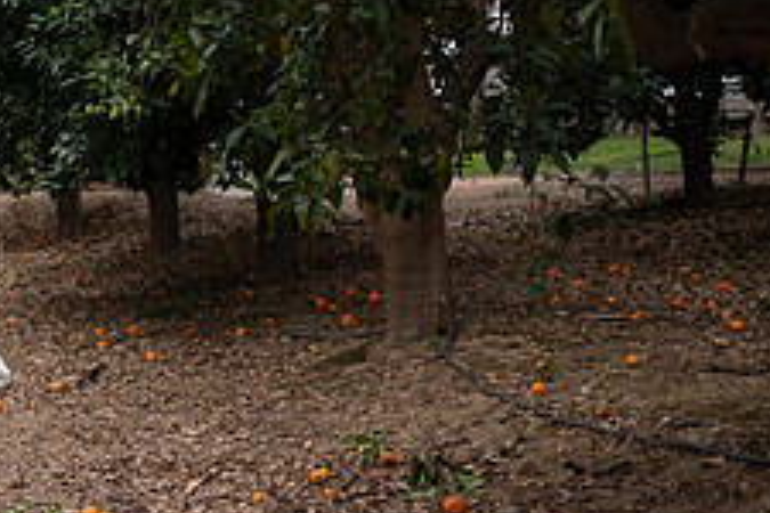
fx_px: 2203
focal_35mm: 103
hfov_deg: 18.9
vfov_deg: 13.3
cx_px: -123
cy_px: 212
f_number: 2
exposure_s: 1/80
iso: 100
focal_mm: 40
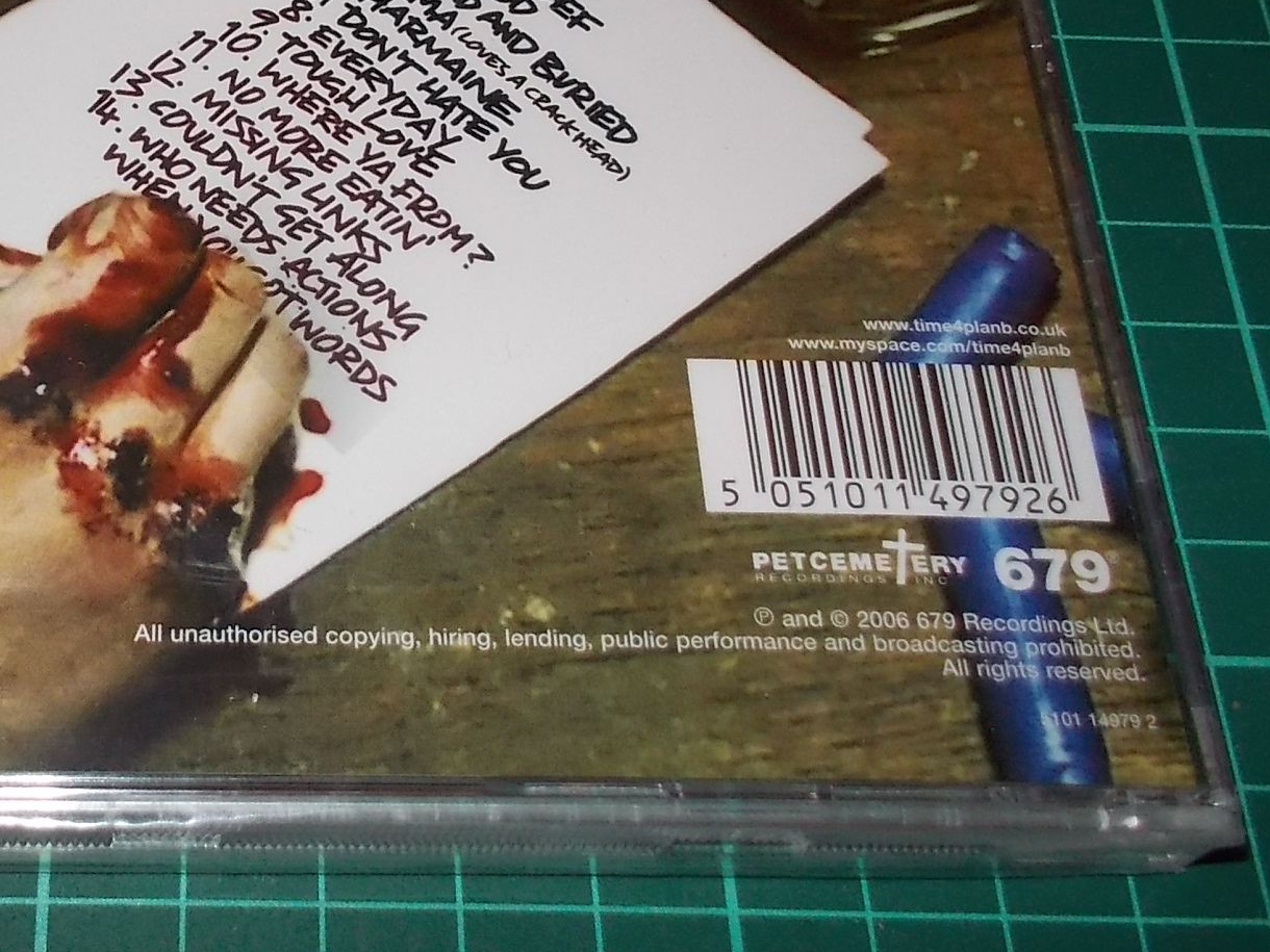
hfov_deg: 34.4
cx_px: 250
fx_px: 1981
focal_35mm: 54
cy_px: 277
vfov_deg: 26.8
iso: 200
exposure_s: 1/30
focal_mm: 4.1
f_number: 3.3
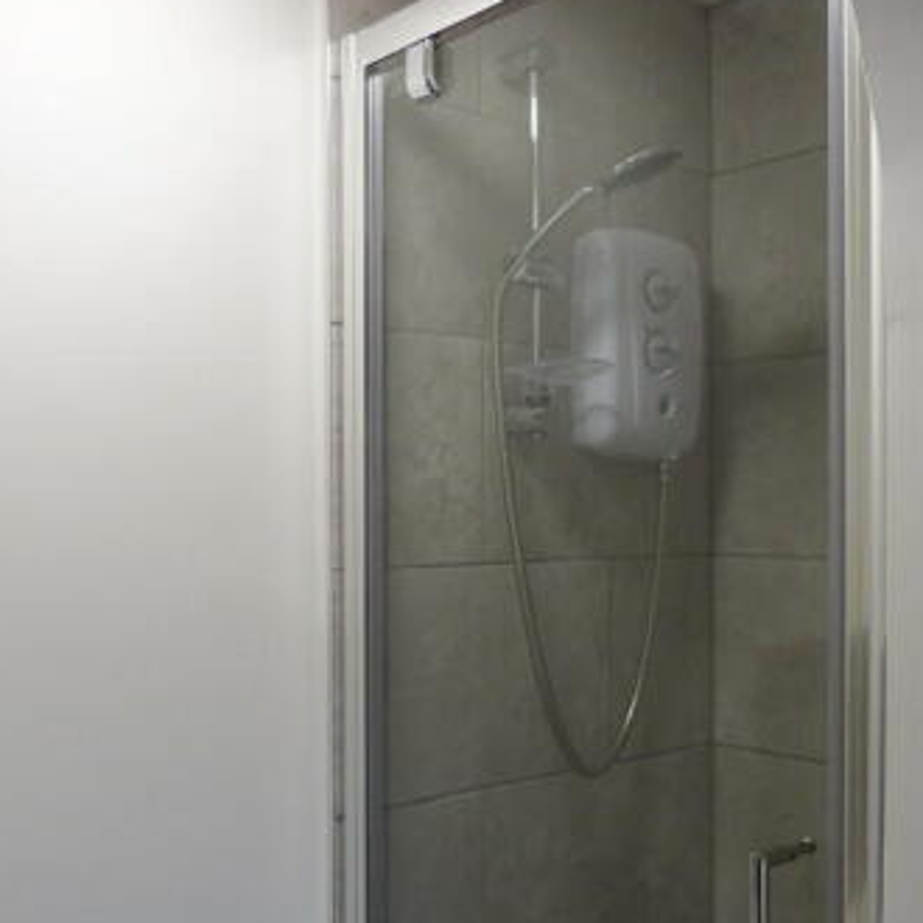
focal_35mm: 39
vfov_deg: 42.8
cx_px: 401
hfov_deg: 42.7
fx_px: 1177
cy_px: 508
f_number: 2.8
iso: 200
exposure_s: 1/60
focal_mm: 4.5
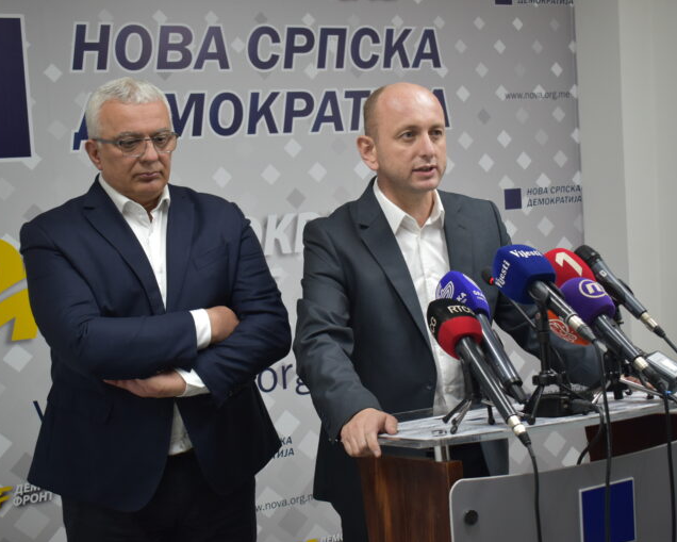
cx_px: 327
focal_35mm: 51
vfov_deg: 29.7
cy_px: 272
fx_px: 1022
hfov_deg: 36.6
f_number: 4.2
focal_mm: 30
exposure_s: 1/50
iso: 400
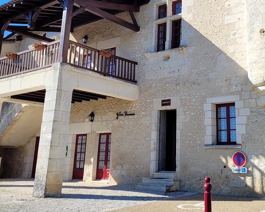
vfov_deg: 32.9
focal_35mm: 45
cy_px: 59
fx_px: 353
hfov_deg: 40.7
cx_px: 173
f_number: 1.8
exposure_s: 1/1848
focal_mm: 5.4
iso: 40
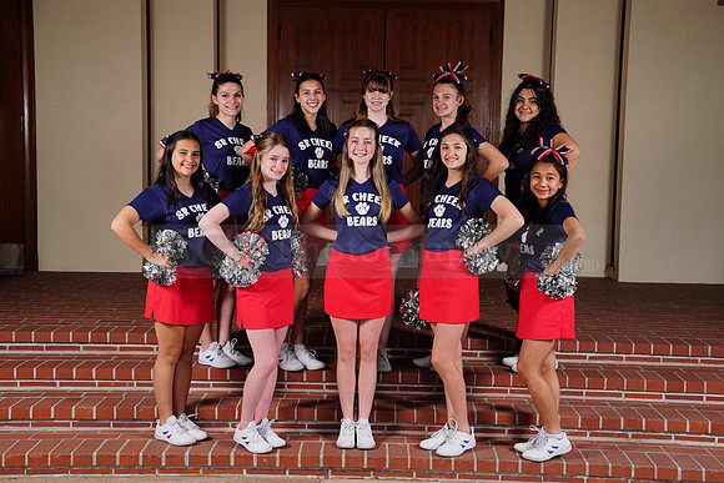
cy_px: 242
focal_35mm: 50
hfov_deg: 39.6
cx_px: 362
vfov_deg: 27.0
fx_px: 1006
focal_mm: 50
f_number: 6.3
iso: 200
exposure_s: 1/200
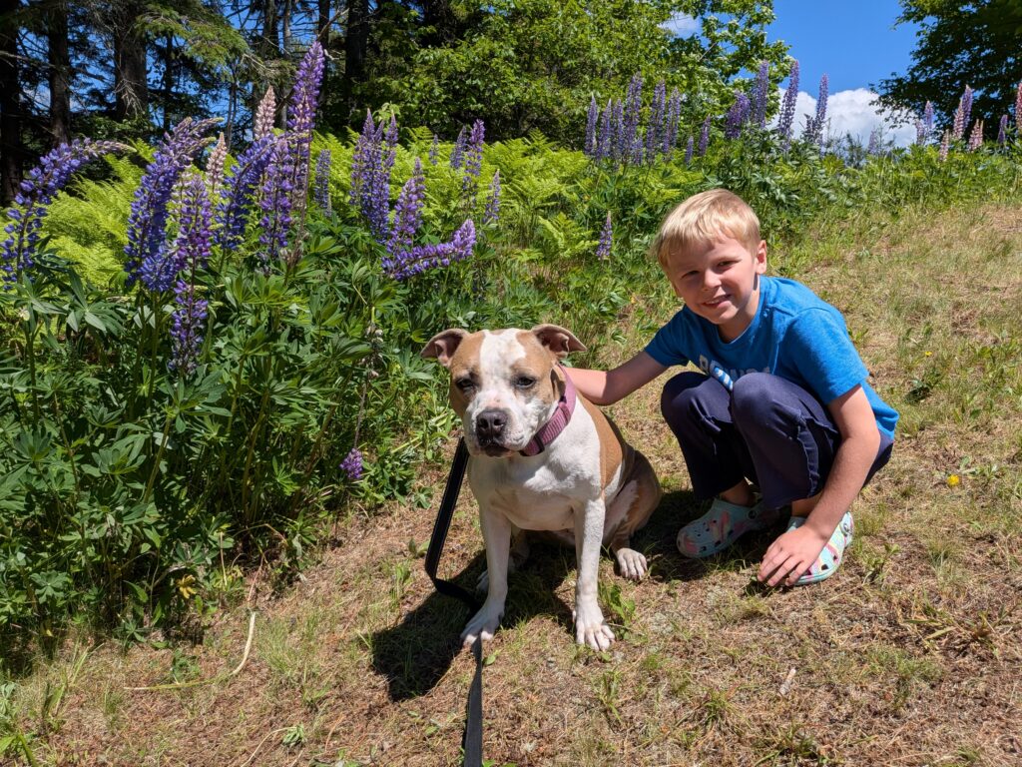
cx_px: 511
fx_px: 709
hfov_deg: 71.6
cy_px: 384
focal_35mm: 24
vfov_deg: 56.8
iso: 26
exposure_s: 1/17544
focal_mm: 4.53
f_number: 1.7
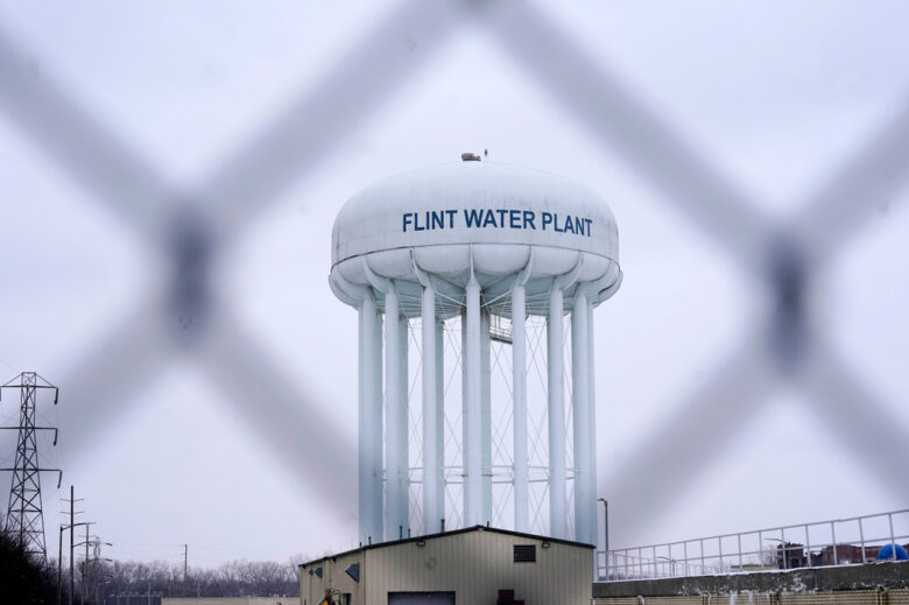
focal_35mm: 70
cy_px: 302
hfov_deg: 28.9
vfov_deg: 19.4
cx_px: 454
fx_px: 1766
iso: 250
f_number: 7.1
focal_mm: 70
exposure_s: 1/400
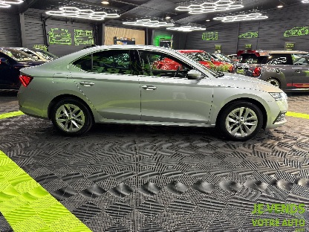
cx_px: 154
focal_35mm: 24
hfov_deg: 71.6
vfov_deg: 56.8
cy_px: 116
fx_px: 214
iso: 320
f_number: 1.78
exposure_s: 1/100
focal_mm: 6.76
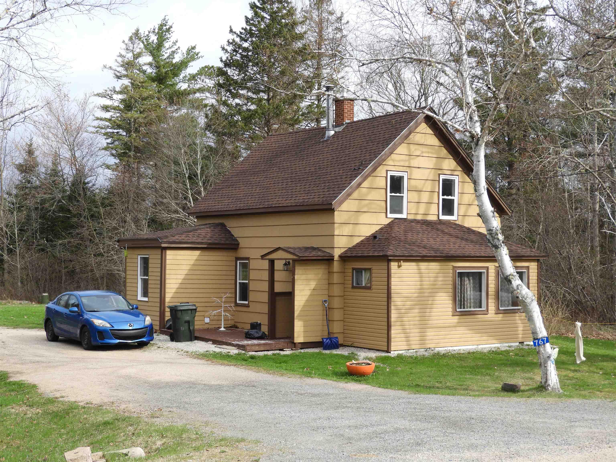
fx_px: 979
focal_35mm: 55
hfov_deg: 34.9
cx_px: 308
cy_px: 231
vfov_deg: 26.6
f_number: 4
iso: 100
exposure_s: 1/320
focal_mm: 9.9
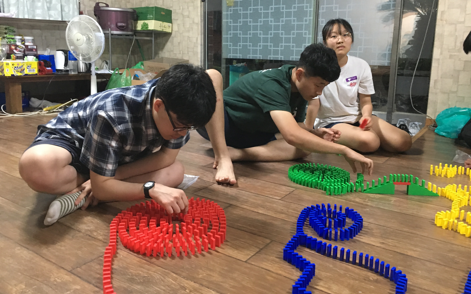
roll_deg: -0.7
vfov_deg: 40.4
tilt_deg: -9.8
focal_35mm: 31
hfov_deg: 61.2
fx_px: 398
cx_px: 235
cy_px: 118
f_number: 2.2
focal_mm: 4.15
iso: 200
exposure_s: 1/20
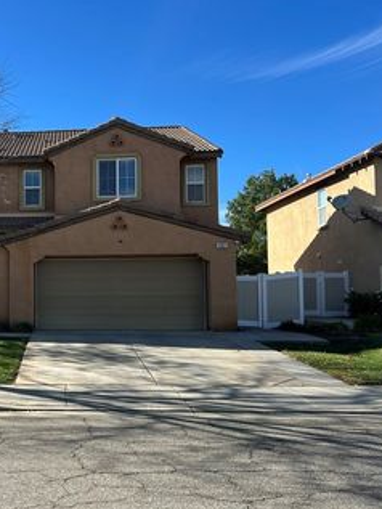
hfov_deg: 32.6
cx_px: 10
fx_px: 603
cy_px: 269
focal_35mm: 41
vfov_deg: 45.7
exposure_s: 1/2404
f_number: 1.5
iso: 50
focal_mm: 5.7
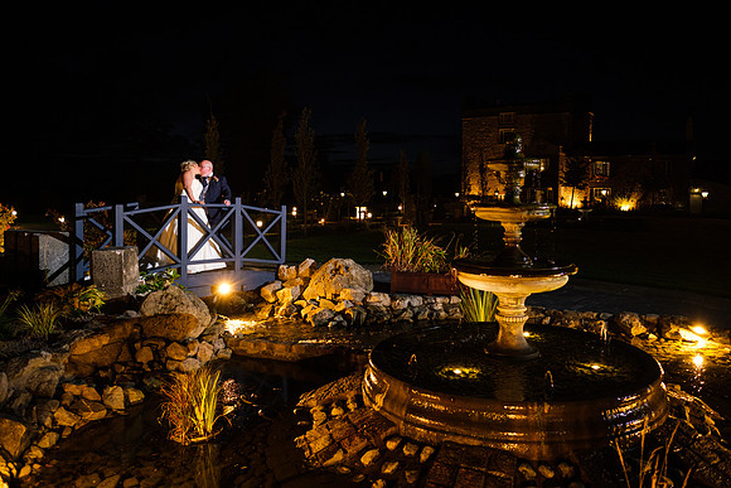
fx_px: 522
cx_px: 391
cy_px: 227
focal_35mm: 26
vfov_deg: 50.0
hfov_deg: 69.9
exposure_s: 1/200
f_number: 2.2
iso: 1000
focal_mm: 16
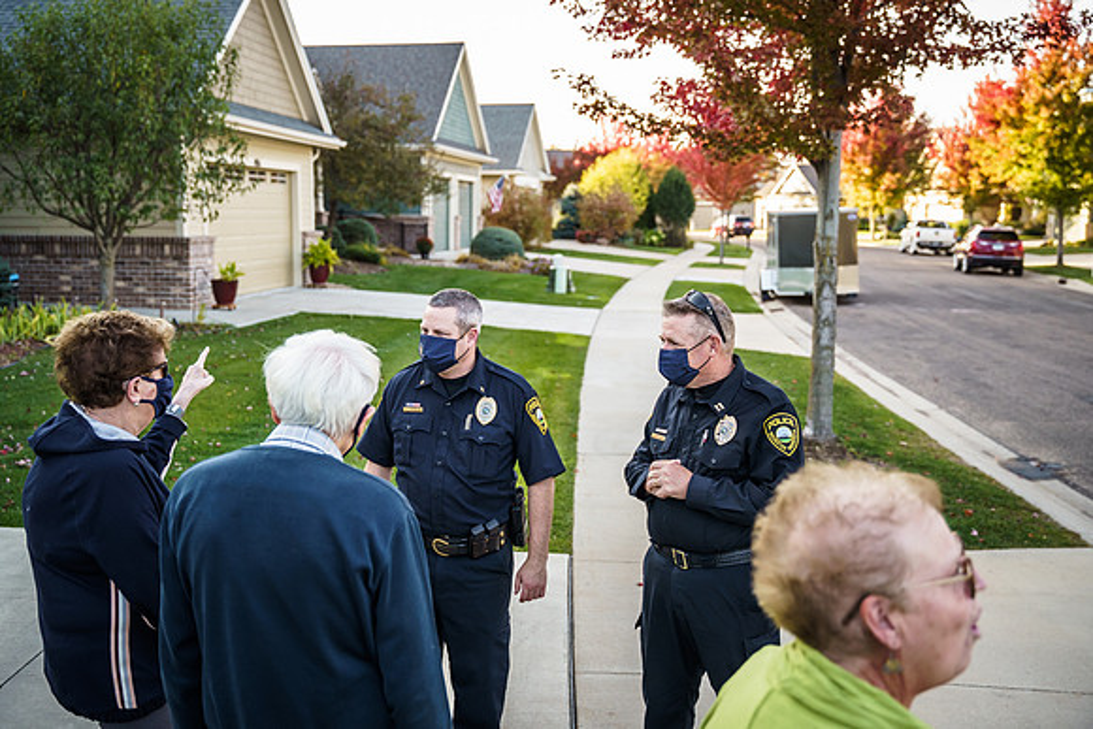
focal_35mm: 38
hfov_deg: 50.7
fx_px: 1152
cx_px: 533
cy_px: 354
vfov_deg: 35.1
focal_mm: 35
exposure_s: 1/1000
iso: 800
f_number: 2.8
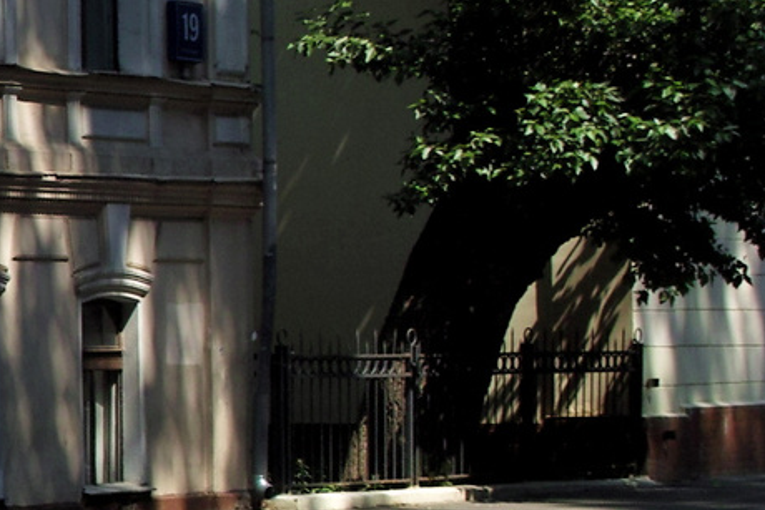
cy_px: 316
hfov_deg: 10.4
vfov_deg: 7.5
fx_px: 3911
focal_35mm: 184
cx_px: -722
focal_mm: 28
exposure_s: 1/200
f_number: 9
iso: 100
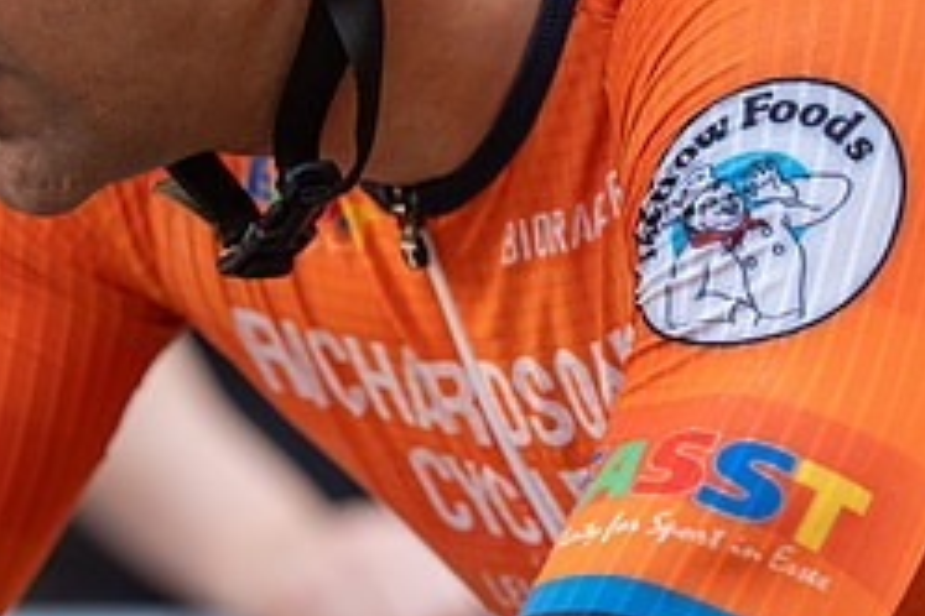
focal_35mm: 372
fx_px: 9558
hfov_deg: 5.5
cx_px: 74
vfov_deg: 3.7
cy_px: 135
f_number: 4
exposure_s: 1/1000
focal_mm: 160
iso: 1000
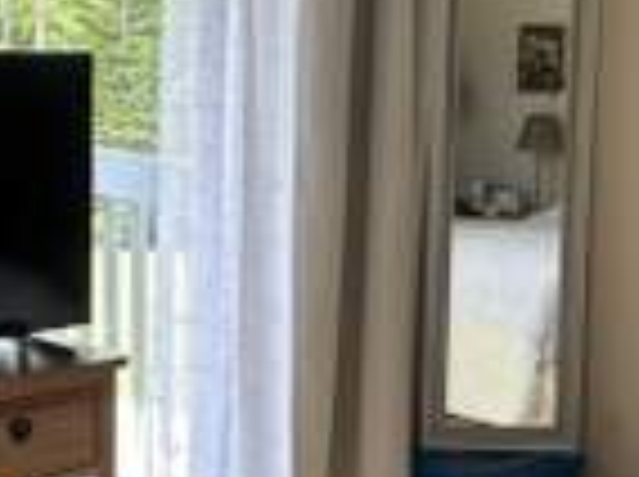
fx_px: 1622
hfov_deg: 22.2
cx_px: 392
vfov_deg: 16.7
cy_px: 270
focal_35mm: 88
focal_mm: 5.7
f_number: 1.5
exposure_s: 1/169
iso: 40
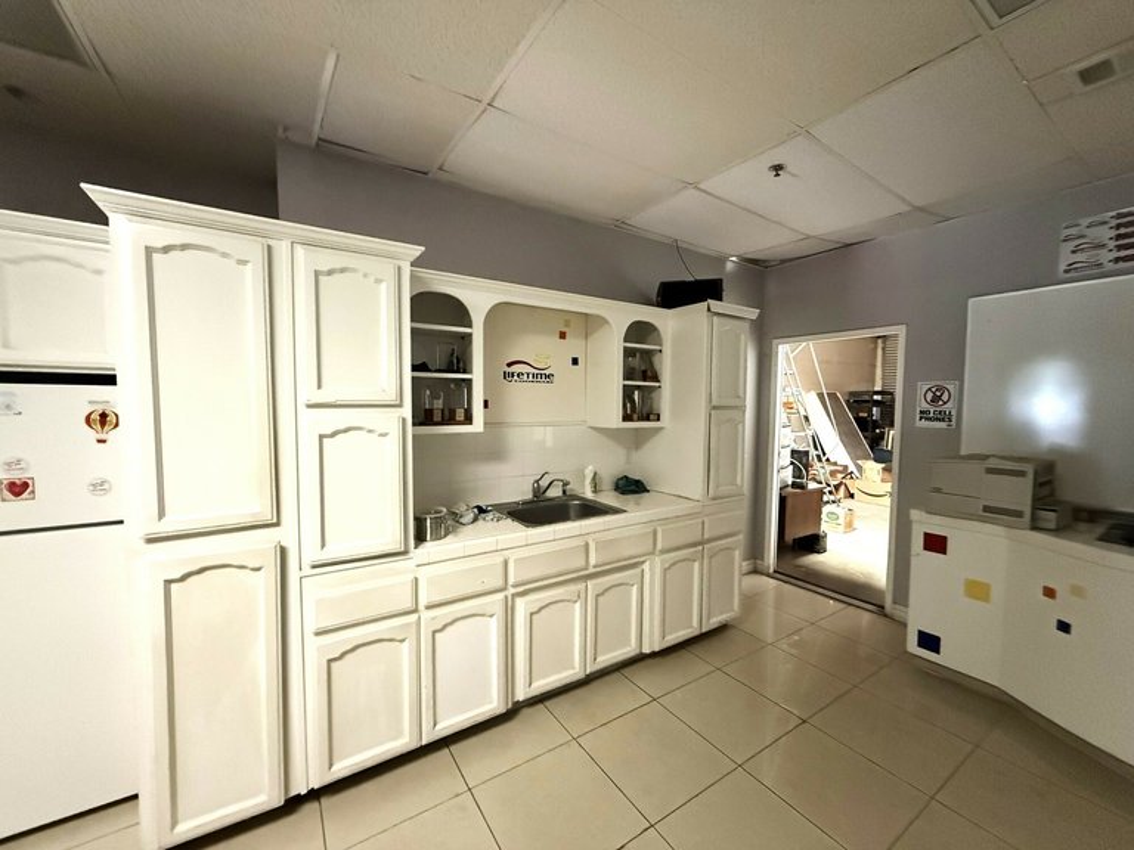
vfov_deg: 85.7
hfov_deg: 102.1
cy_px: 425
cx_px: 567
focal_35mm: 14
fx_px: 459
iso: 1250
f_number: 2.2
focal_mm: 2.22
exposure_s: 1/60
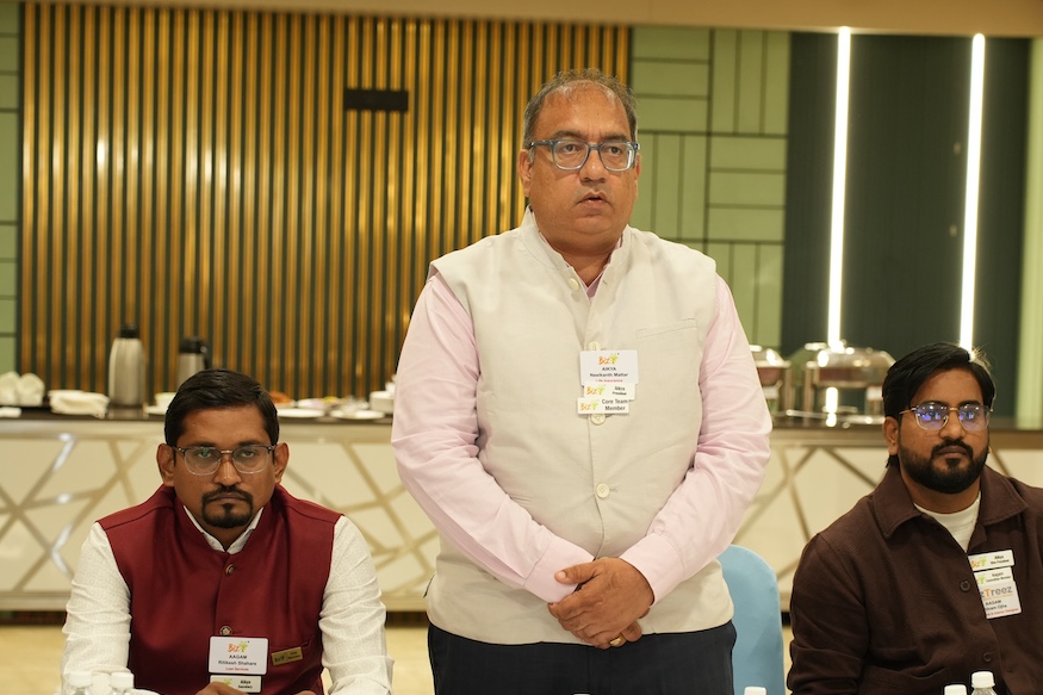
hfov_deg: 21.2
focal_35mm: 96
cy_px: 409
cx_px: 588
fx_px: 2781
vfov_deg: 14.2
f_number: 4
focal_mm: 70
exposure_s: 1/125
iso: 1250
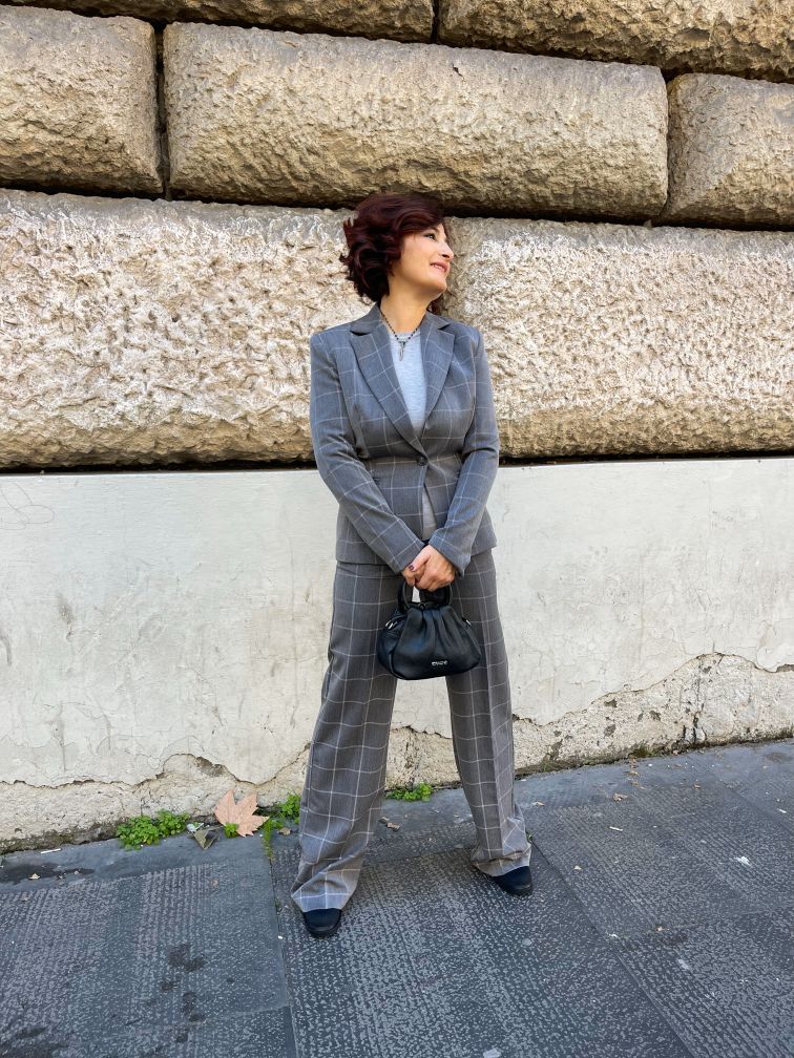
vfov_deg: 67.3
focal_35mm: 26
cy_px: 529
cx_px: 397
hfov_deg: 53.1
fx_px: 795
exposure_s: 1/121
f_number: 1.6
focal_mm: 5.1
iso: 40
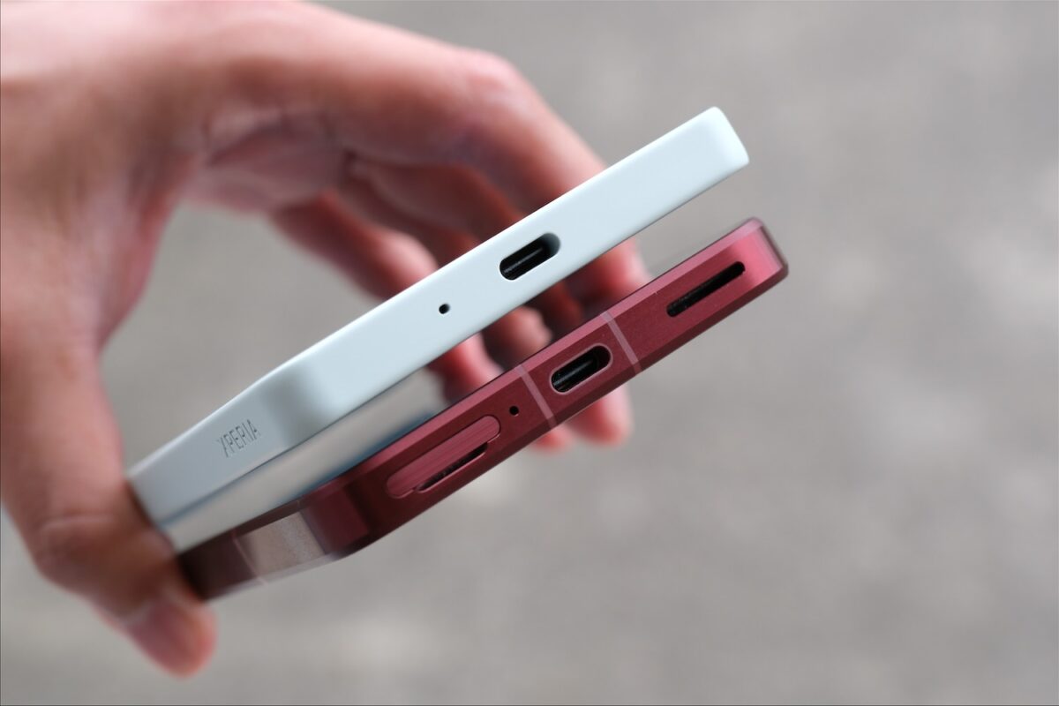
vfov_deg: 22.6
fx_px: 1765
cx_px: 530
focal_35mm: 60
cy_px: 353
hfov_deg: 33.4
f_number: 5.6
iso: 320
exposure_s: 1/120
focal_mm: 39.8
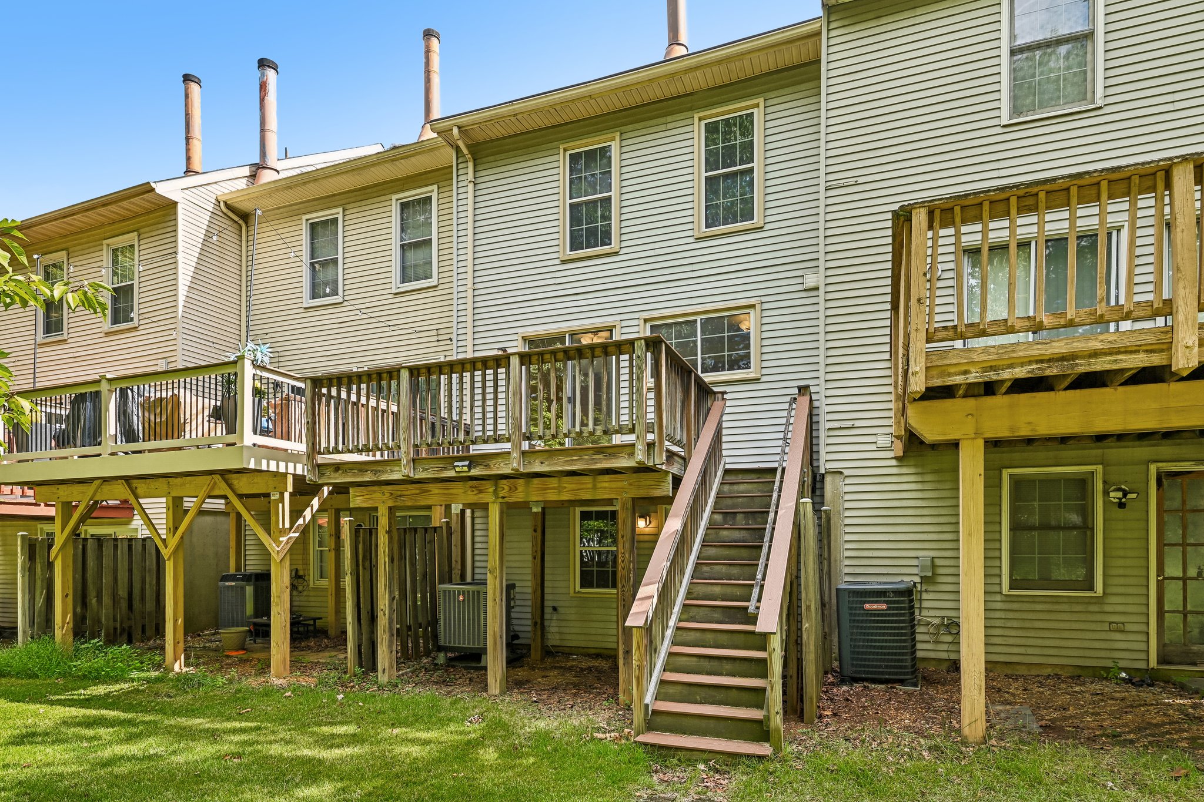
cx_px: 602
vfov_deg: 64.5
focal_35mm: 19
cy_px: 401
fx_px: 635
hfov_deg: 86.9
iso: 100
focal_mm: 19
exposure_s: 1/50
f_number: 8
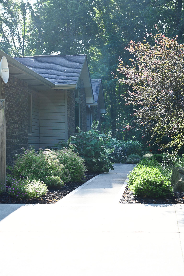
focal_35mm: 60
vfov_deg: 33.4
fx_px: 460
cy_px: 138
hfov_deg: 22.6
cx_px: 92
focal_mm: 60
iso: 200
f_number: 4
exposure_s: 1/400
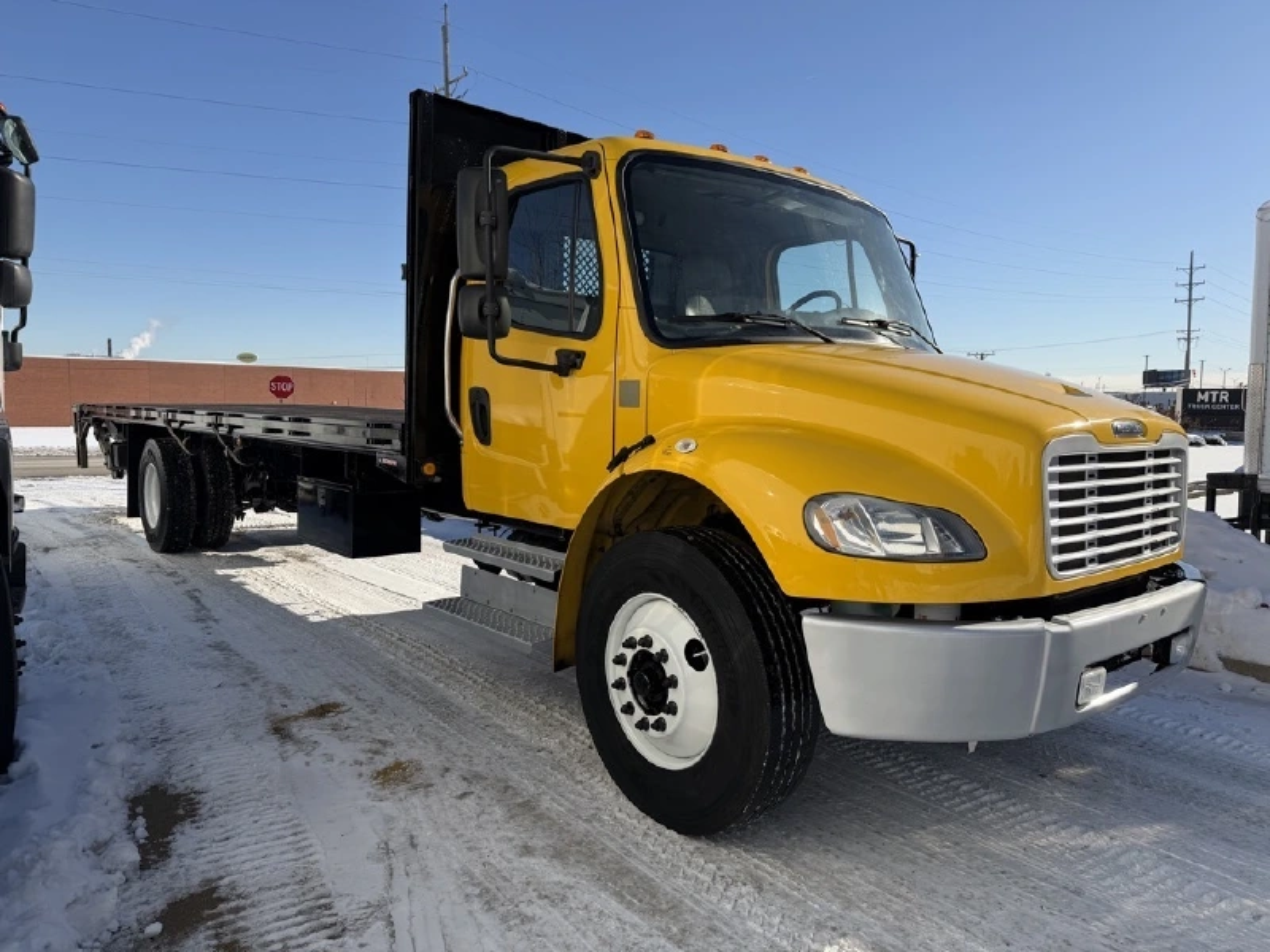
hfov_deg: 71.6
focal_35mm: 24
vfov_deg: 56.8
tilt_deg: -3.2
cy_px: 476
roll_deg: -0.4
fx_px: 881
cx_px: 635
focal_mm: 6.76
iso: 80
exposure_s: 1/6711
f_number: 1.78
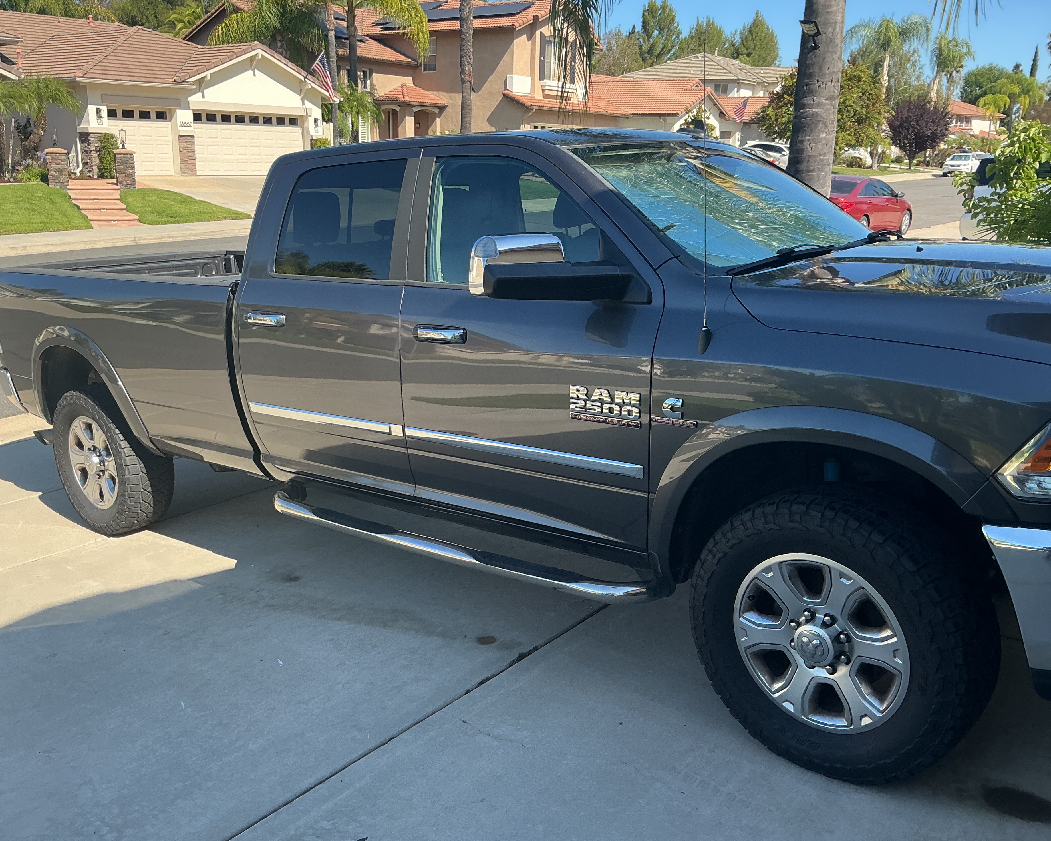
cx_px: 514
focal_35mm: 31
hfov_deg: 57.2
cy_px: 427
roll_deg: -2.3
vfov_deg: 47.1
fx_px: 964
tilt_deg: -16.0
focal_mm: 3
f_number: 1.8
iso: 25
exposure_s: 1/524
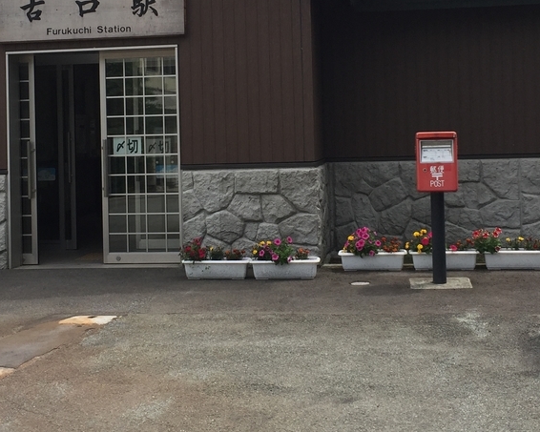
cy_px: 121
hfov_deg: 31.4
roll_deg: +1.1
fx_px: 959
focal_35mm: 60
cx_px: 241
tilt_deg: +0.4
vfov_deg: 25.2
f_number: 2.2
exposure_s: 1/1464
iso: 32
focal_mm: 4.15
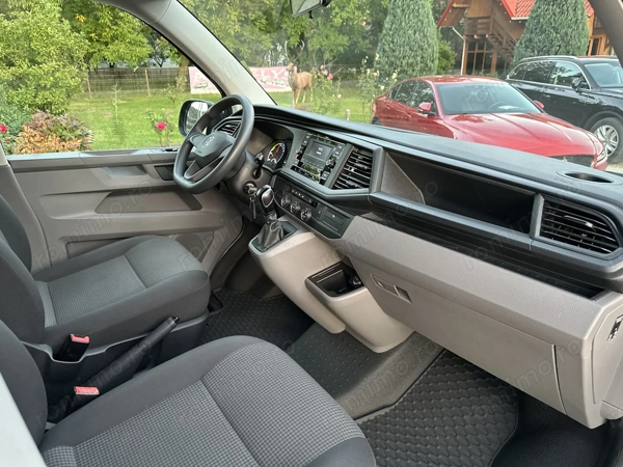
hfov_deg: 71.6
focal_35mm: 24
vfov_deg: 56.8
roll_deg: +1.0
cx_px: 312
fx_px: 432
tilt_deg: -21.5
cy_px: 234
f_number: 1.78
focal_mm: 6.86
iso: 640
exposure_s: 1/60
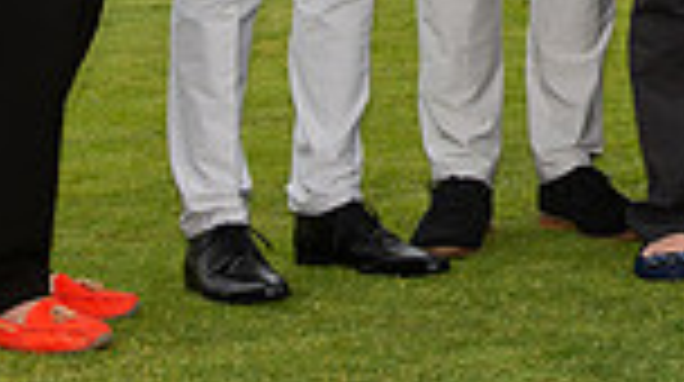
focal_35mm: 302
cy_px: -450
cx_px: 954
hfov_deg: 7.1
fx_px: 5470
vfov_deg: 4.0
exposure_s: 1/250
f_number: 8
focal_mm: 70
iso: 500
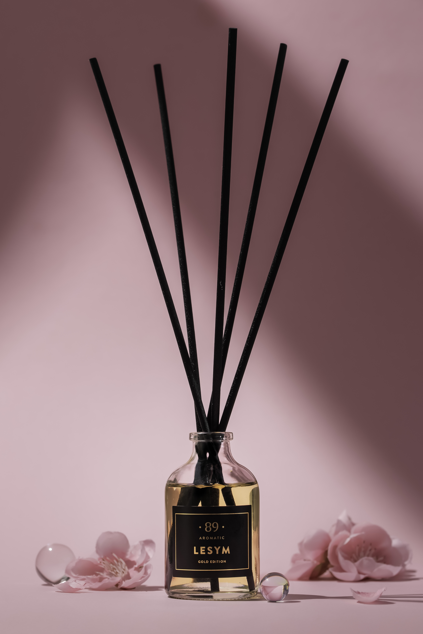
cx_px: 212
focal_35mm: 90
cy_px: 317
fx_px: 1585
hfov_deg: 15.2
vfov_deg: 22.6
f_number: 8
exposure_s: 1/80
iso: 200
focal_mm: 90
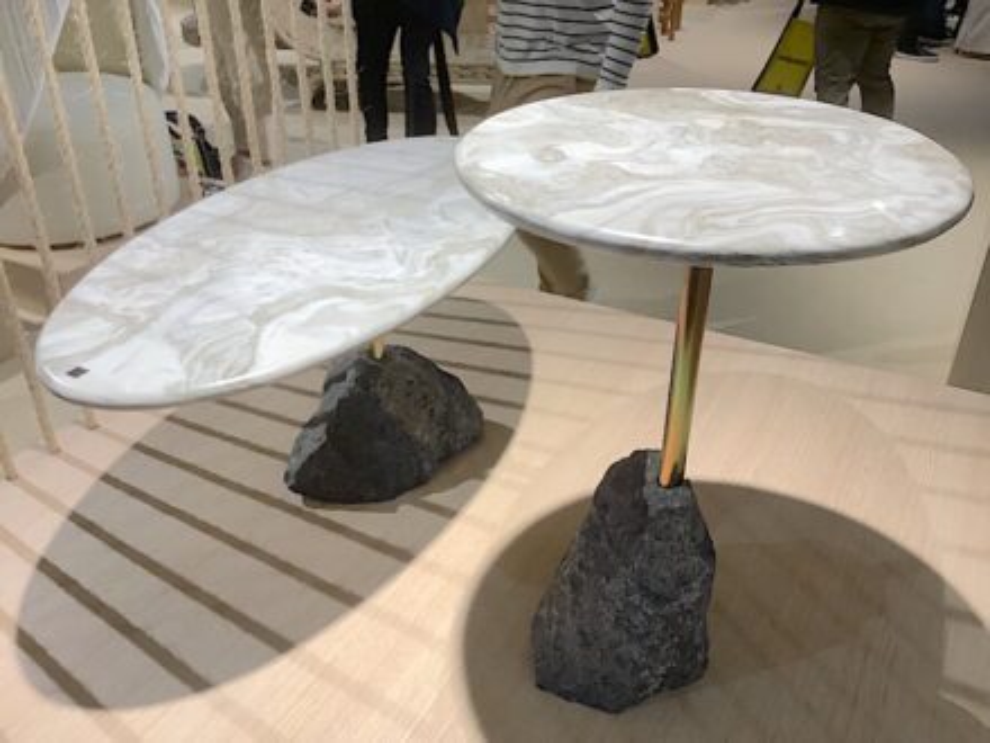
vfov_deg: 45.4
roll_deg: -0.7
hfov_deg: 58.4
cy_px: 372
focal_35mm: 31
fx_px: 887
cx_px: 495
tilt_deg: -32.5
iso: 80
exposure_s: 1/100
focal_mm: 3.3
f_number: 2.4
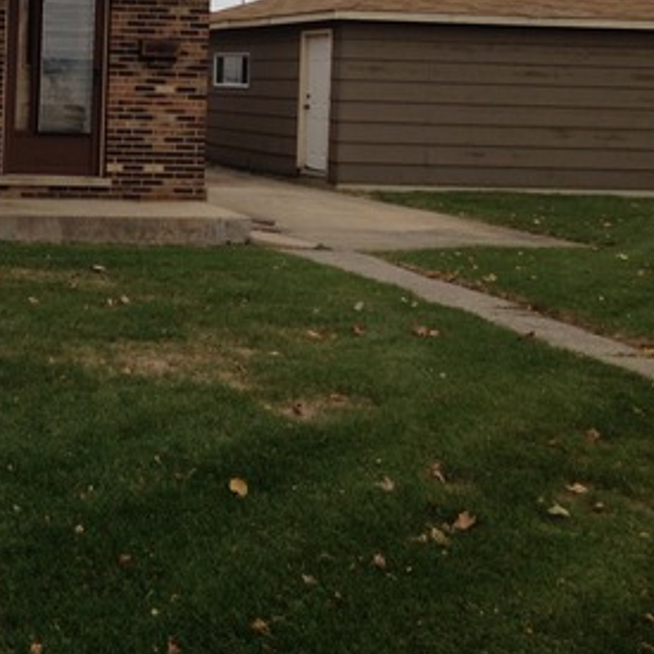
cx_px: -74
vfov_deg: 24.9
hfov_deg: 23.7
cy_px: 119
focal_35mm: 68
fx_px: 1453
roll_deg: -1.5
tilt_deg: -2.0
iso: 50
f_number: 2.4
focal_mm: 4.12
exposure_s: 1/430
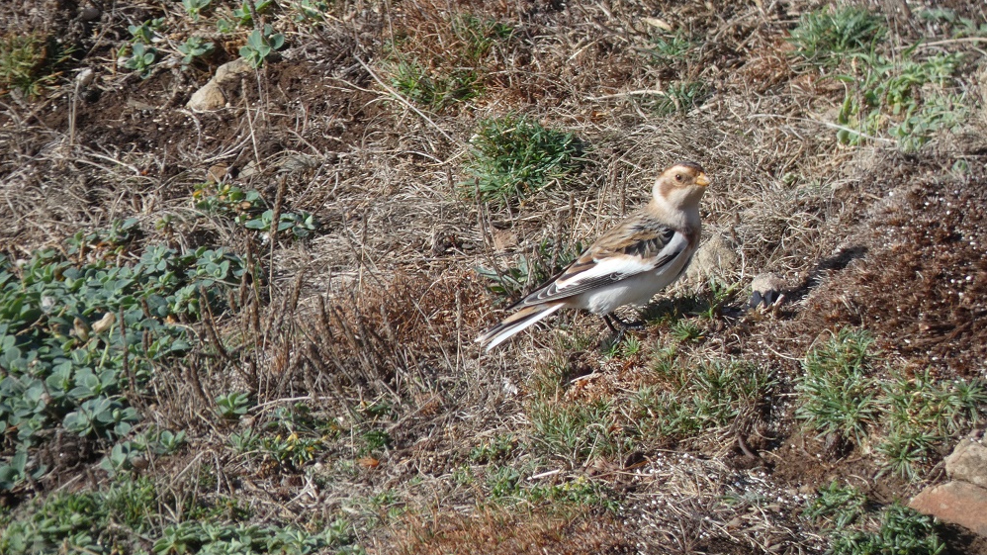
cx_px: 494
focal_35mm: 1310
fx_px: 34279
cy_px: 209
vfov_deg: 0.9
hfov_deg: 1.6
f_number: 5.9
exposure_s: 1/250
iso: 80
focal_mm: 215
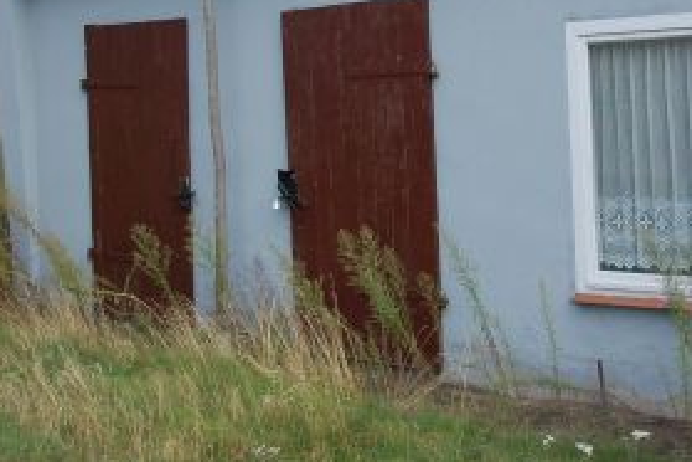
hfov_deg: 34.4
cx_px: 407
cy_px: 29
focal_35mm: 58
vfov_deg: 22.7
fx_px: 1115
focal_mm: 18
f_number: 7.1
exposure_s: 1/200
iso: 200
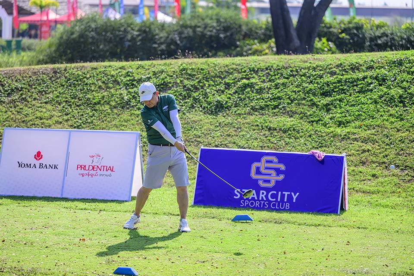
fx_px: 1437
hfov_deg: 16.4
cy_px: 138
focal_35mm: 125
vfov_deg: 11.0
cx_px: 207
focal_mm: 125
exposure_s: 1/10000
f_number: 2.8
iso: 800
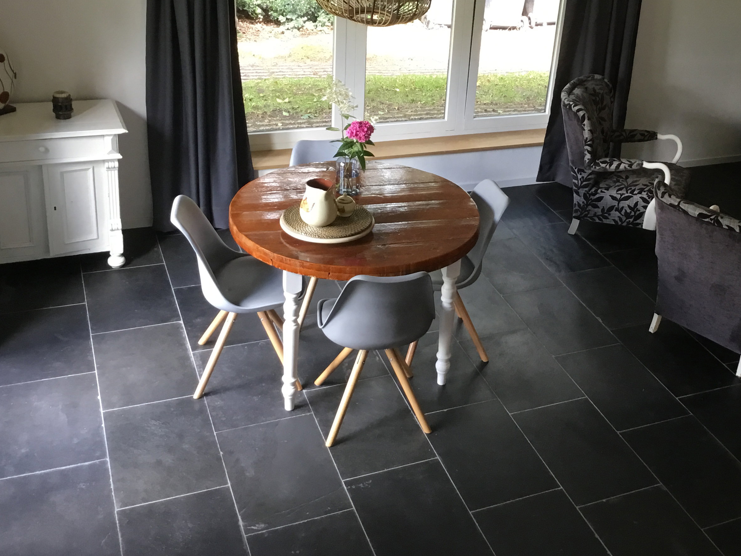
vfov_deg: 33.4
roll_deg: -5.4
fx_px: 921
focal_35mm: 43
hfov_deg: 43.0
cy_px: 195
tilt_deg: -23.8
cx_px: 513
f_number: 2.4
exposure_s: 1/33
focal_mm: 3.3
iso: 100
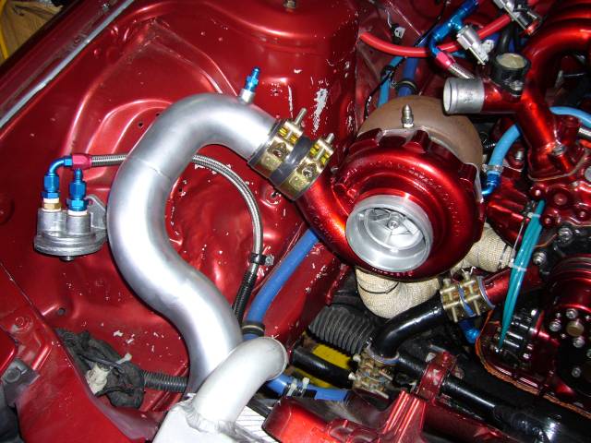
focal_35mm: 35
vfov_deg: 40.7
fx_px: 598
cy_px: 222
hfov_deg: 52.6
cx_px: 296
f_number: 2.8
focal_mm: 5.8
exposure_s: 1/30
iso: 100
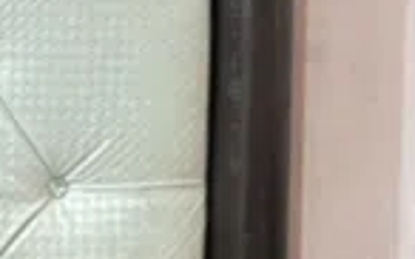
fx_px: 1367
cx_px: -418
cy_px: 541
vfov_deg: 9.9
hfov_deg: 14.4
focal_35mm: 121
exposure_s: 1/55
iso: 500
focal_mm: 5.7
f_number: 1.5
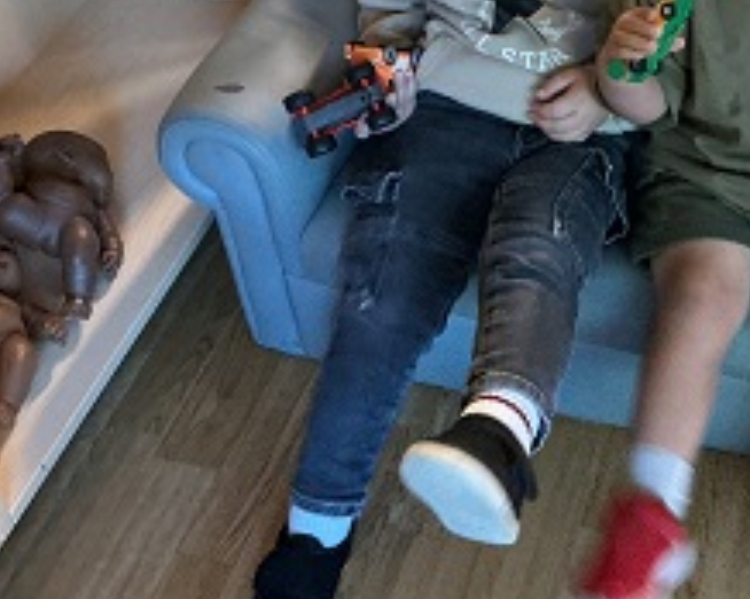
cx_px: 609
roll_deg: +2.0
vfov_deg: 23.1
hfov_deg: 28.5
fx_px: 1442
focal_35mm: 65
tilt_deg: -41.4
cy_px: 126
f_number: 1.8
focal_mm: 3
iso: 320
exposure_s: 1/40
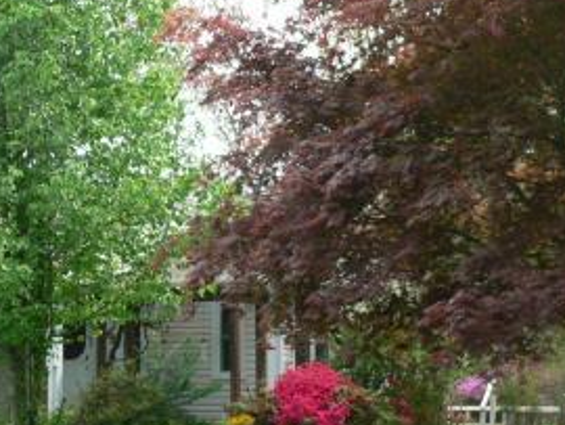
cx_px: -10
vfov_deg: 16.8
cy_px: 258
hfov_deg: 21.4
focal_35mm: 88
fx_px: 1438
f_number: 4
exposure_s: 1/125
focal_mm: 6.8
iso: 80
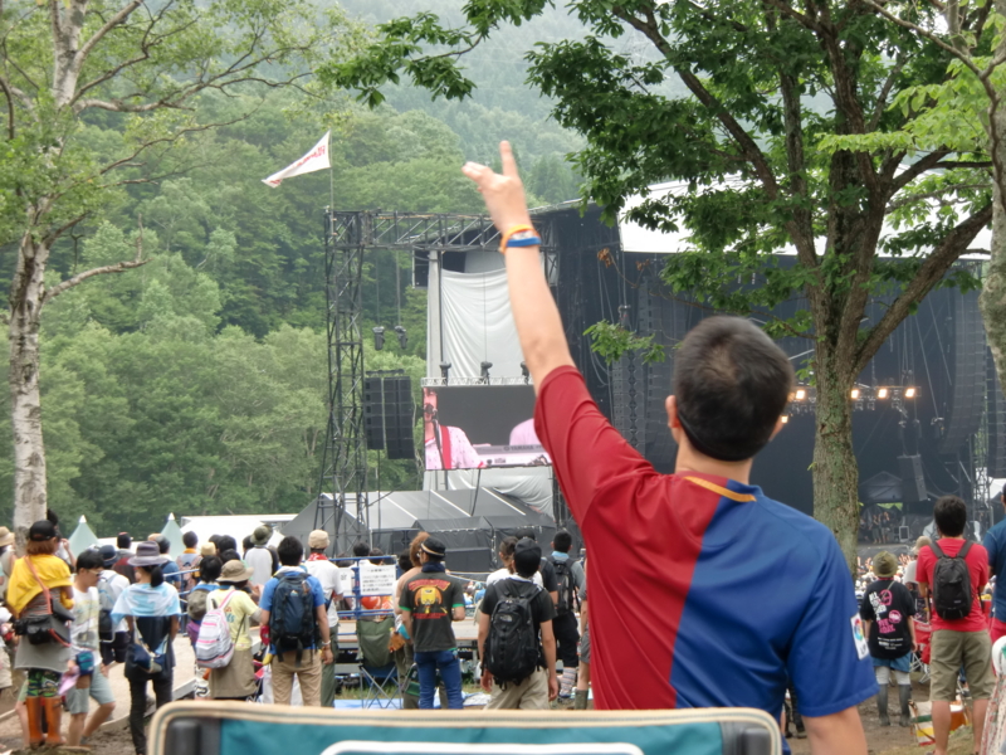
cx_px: 503
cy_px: 378
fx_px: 2209
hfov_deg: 25.7
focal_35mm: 76
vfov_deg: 19.4
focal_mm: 13.6
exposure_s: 1/100
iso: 64
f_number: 4.6
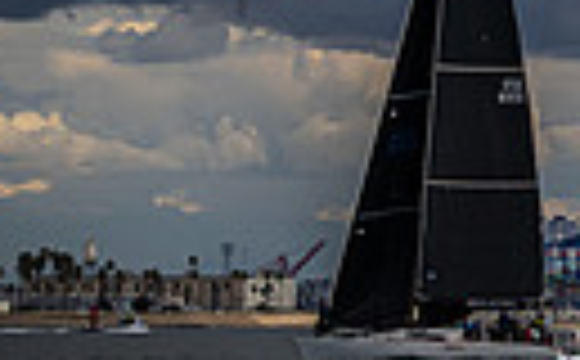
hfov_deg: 4.5
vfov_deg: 2.8
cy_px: -385
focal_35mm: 460
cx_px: 1236
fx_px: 7255
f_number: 5.6
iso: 400
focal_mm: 100
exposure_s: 1/5000
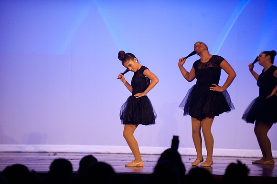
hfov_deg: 10.3
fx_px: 1538
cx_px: 138
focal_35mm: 200
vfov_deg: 6.9
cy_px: 92
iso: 3200
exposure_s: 1/200
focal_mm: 200
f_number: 2.8
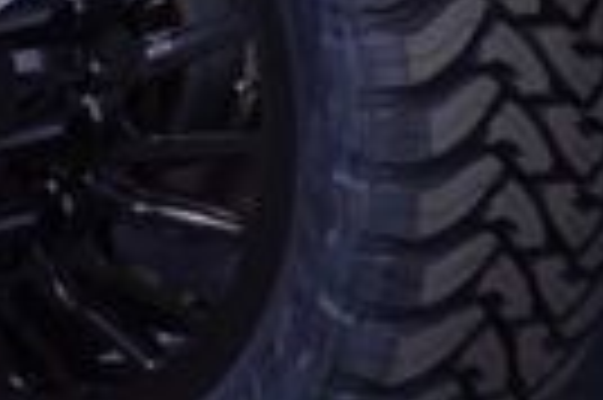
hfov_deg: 8.5
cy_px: -643
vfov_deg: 5.5
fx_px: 4029
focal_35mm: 241
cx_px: -99
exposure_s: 1/160
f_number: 10
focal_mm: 21
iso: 100
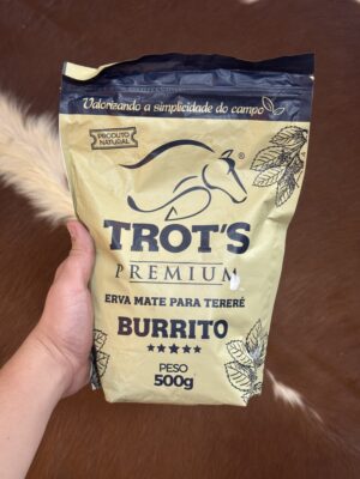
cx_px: 180
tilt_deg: -77.2
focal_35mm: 48
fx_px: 666
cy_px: 240
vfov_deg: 39.7
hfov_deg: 30.3
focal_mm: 6.76
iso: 125
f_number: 1.78
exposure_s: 1/60
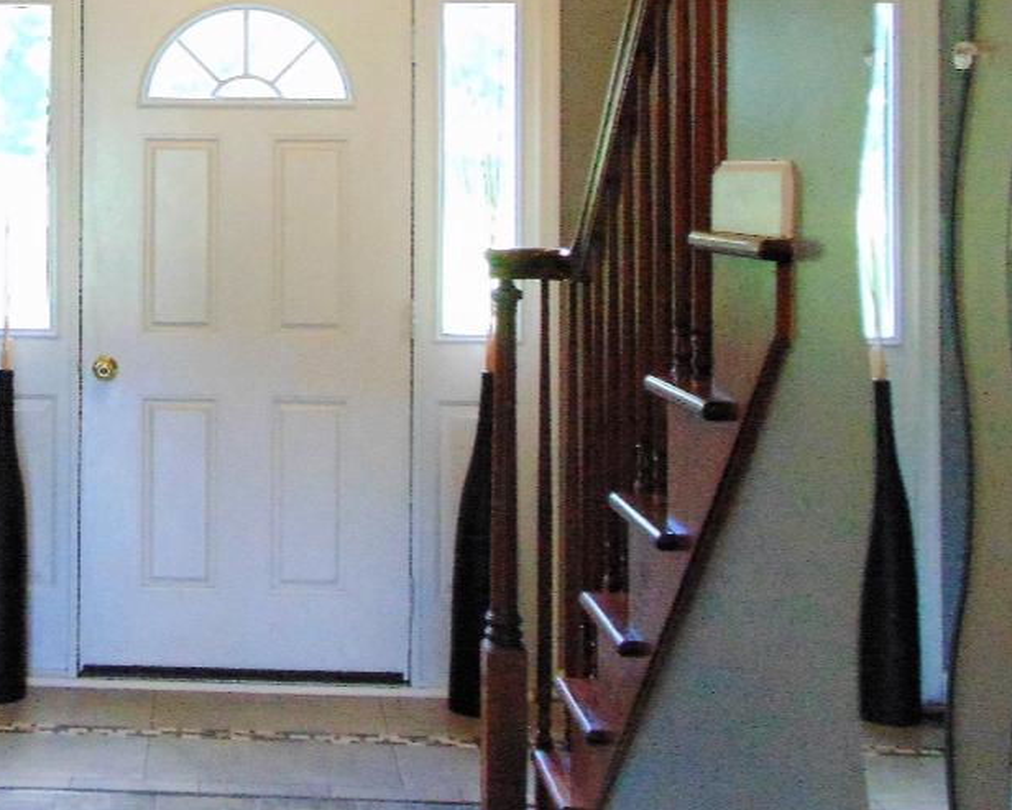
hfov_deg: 31.4
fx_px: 1707
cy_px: 135
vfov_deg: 26.1
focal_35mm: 57
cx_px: 97
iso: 400
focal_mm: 4.5
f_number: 3
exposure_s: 1/50
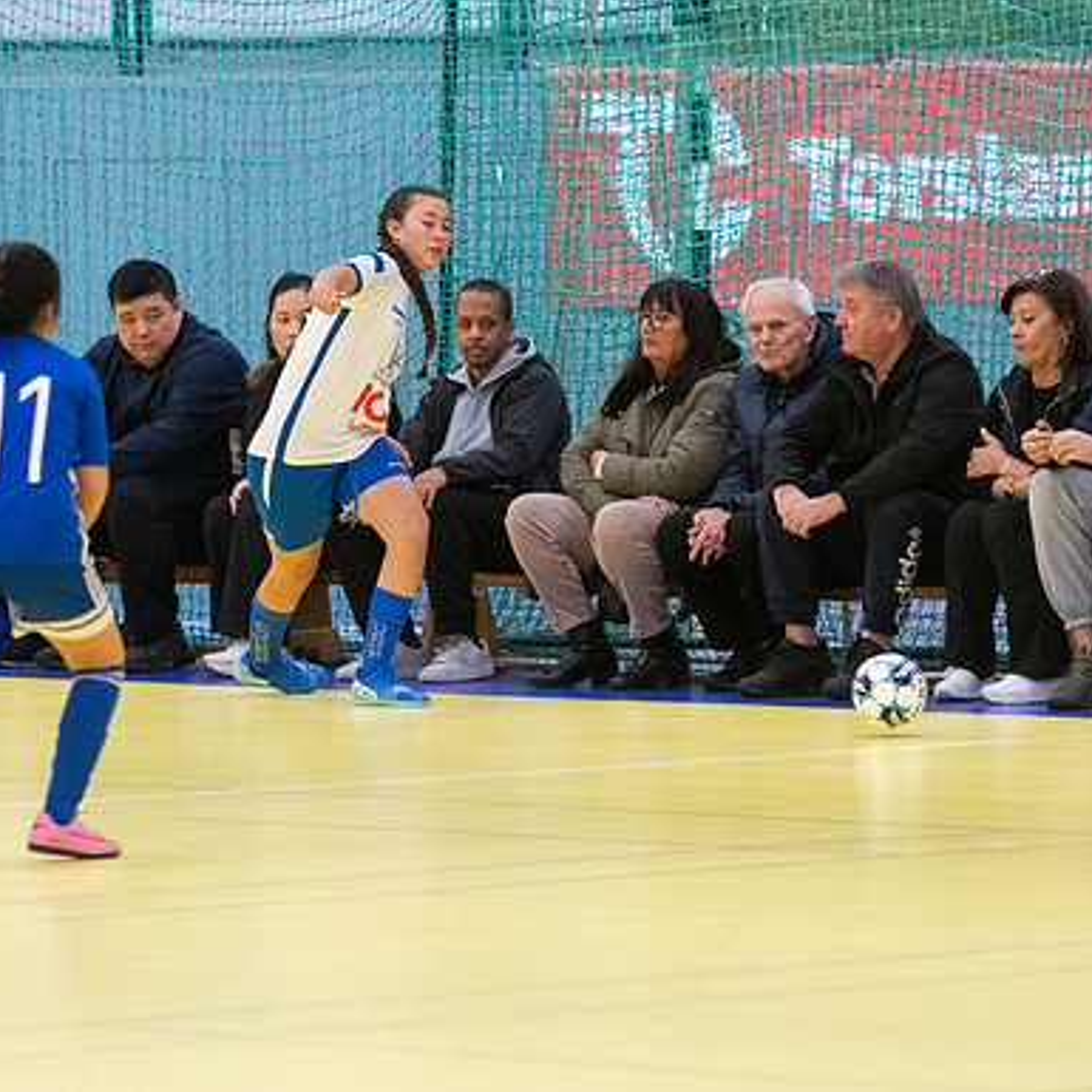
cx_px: 338
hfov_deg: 5.4
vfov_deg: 5.4
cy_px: 546
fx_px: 11528
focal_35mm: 323
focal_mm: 160
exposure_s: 1/500
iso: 4500
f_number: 3.2
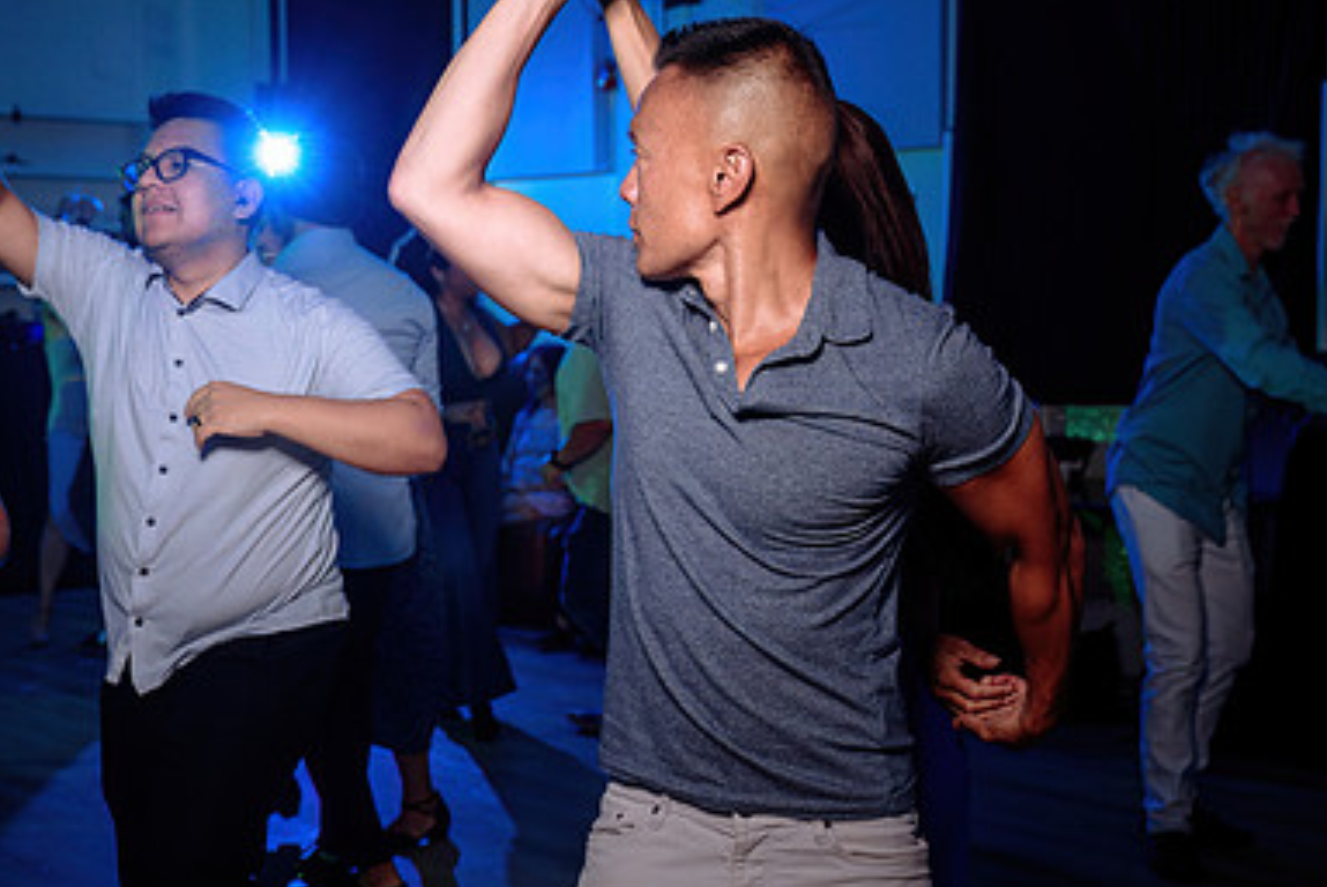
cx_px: 499
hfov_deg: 33.7
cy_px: 553
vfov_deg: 23.0
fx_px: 2176
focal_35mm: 59
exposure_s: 1/125
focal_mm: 39
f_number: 4
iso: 800
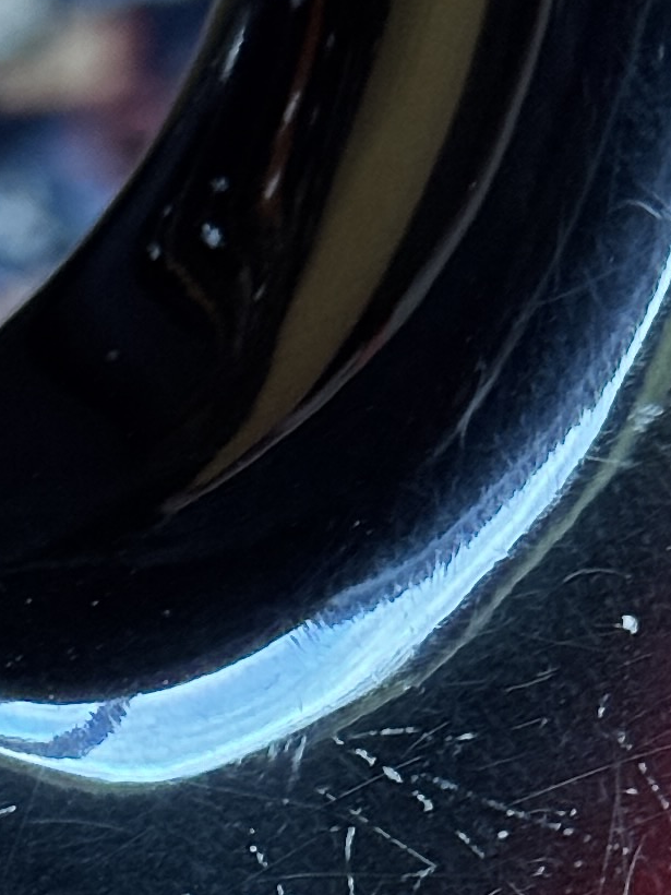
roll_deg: +3.3
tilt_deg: -39.7
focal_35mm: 236
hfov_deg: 6.3
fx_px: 6100
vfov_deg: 8.3
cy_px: 1003
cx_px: 207
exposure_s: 1/36
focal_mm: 6.76
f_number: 1.78
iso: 500
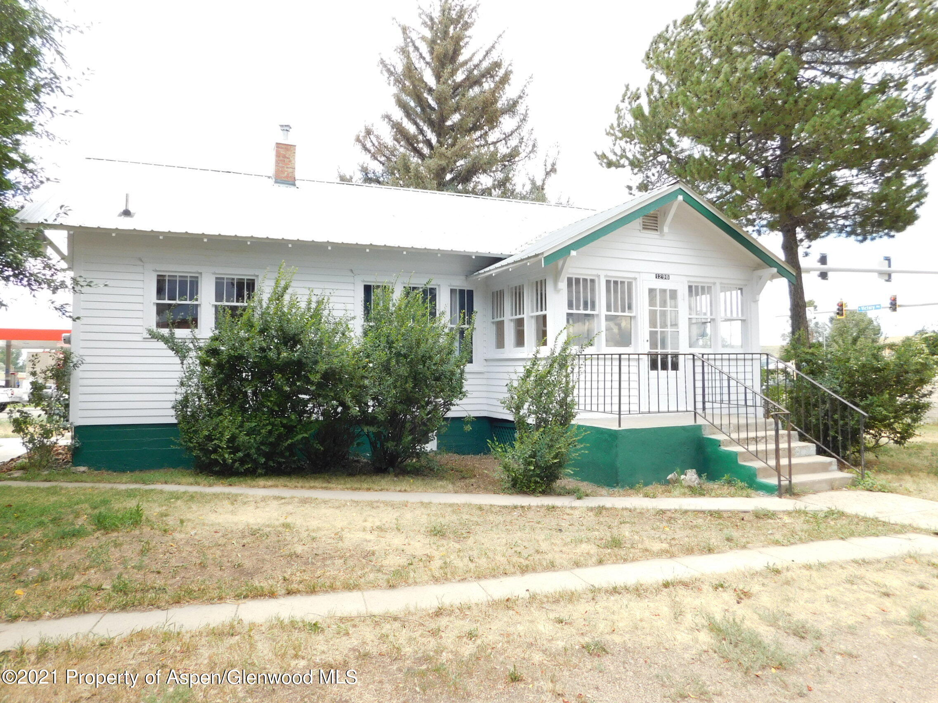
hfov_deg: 71.6
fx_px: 650
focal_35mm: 24
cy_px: 352
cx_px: 469
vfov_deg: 56.8
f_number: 3
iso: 125
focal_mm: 4.1
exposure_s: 1/320
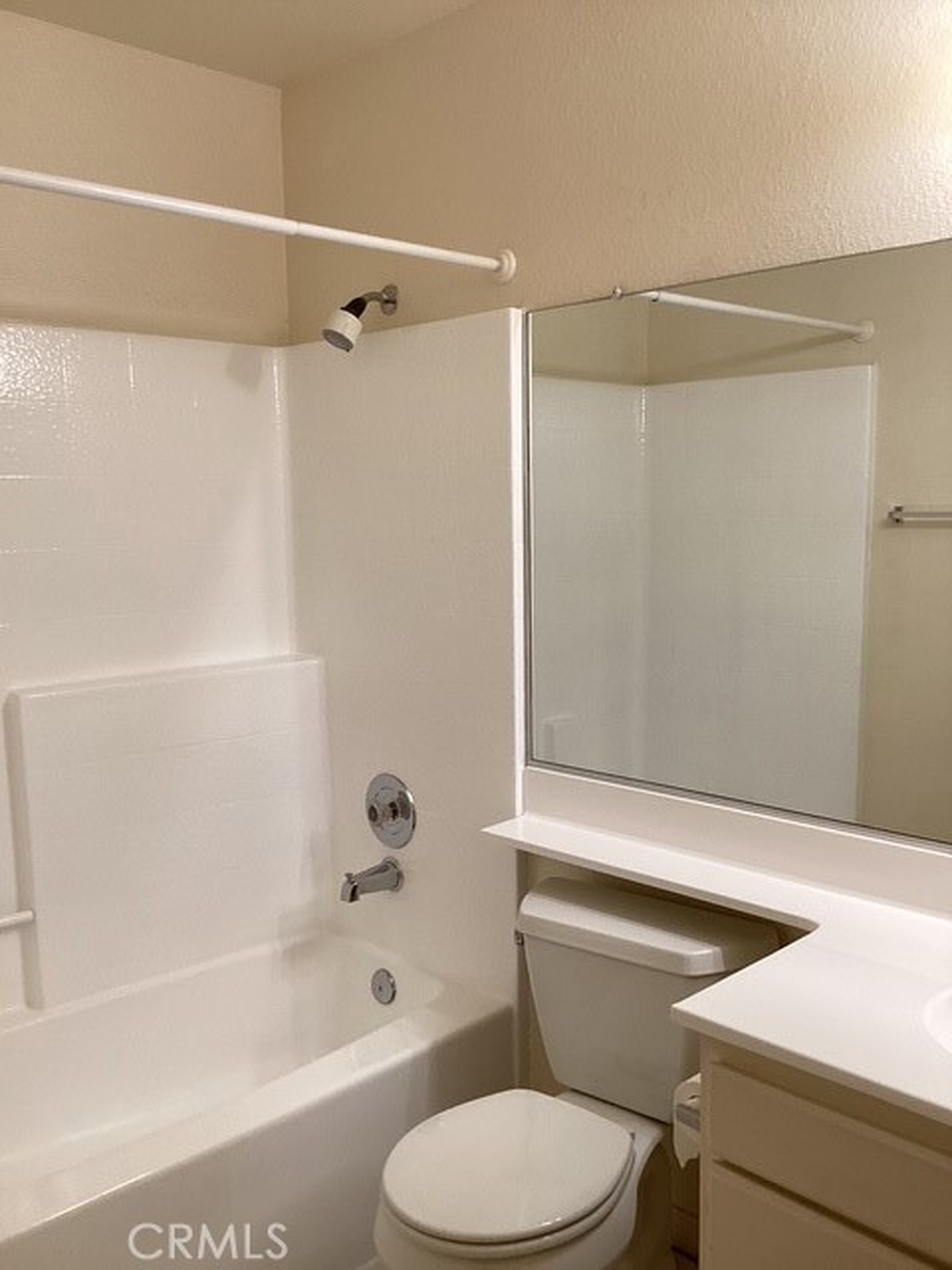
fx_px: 1137
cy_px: 635
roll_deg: +1.5
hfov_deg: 45.4
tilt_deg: -8.4
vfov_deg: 58.4
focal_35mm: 31
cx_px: 476
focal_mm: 3.3
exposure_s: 1/120
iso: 80
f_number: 2.4
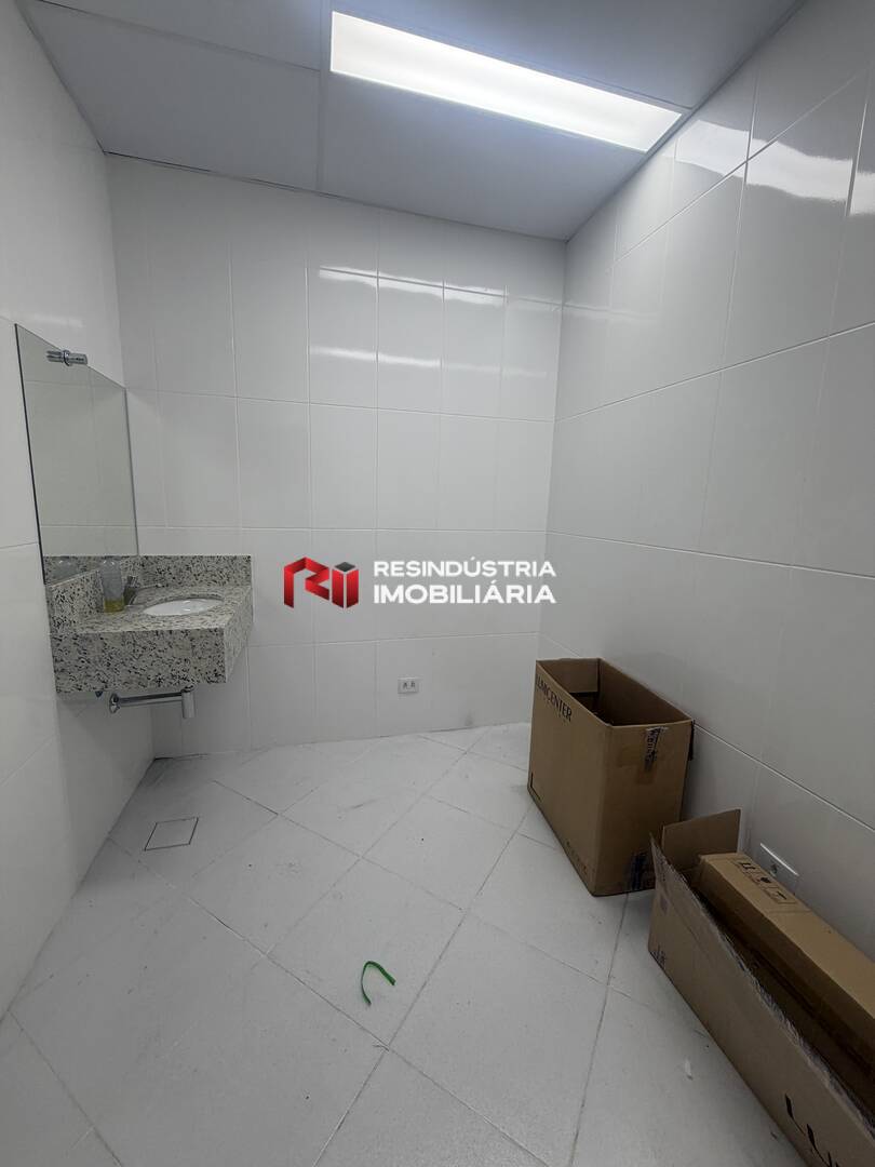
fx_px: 472
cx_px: 438
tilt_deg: -8.2
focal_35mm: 14
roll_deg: -1.2
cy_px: 584
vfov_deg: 102.1
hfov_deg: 85.7
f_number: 2.2
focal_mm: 2.22
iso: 100
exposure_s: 1/120
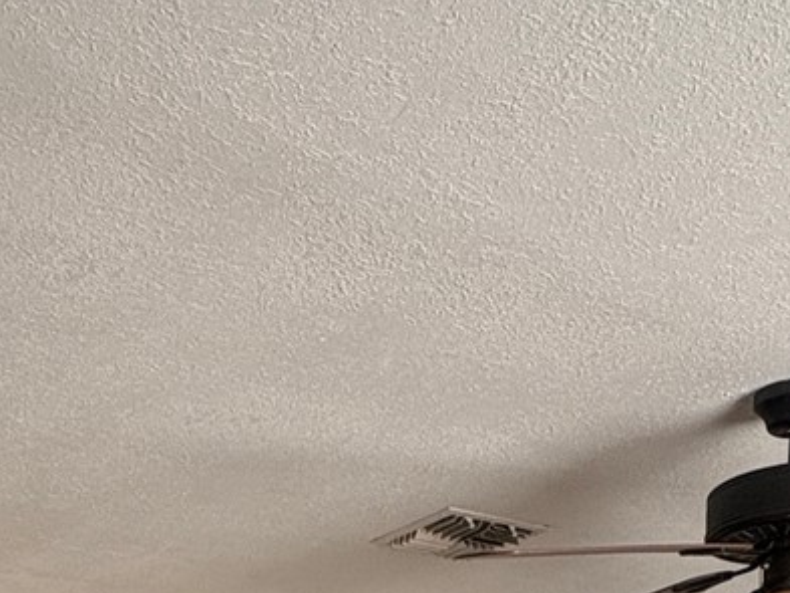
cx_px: 273
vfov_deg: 20.7
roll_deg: -0.1
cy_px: 959
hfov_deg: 33.5
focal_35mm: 57
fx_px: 1301
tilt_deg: -1.9
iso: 100
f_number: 2.2
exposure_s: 1/99
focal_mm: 2.22
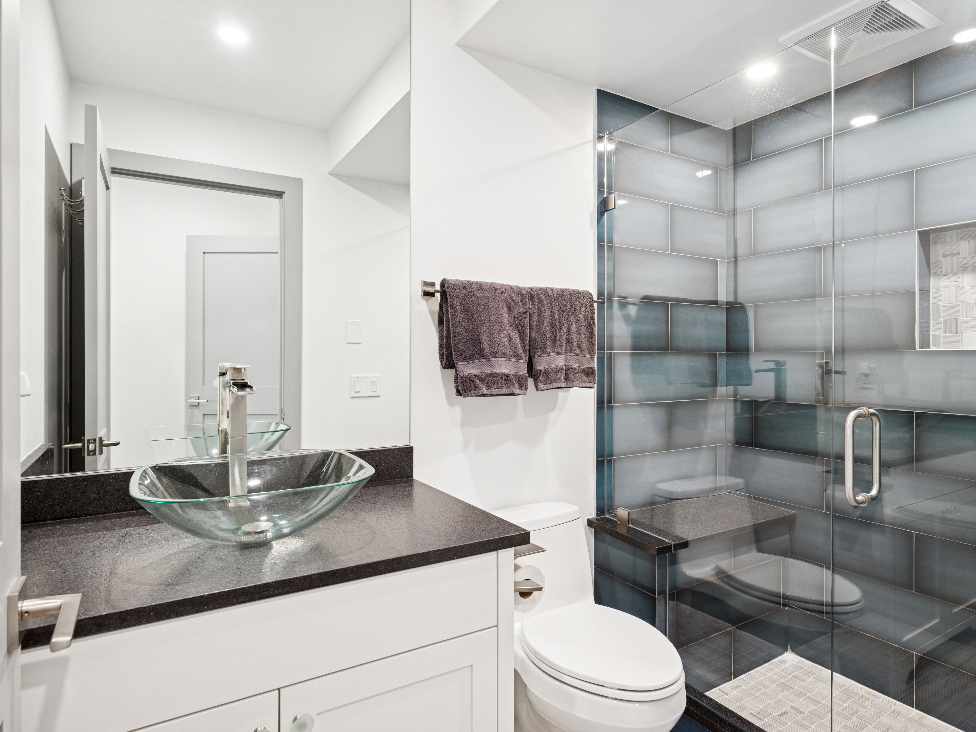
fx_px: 580
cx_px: 517
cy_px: 360
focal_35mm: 21
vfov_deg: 64.5
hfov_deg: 80.1
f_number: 9
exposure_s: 1/4
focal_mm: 18.5
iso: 400
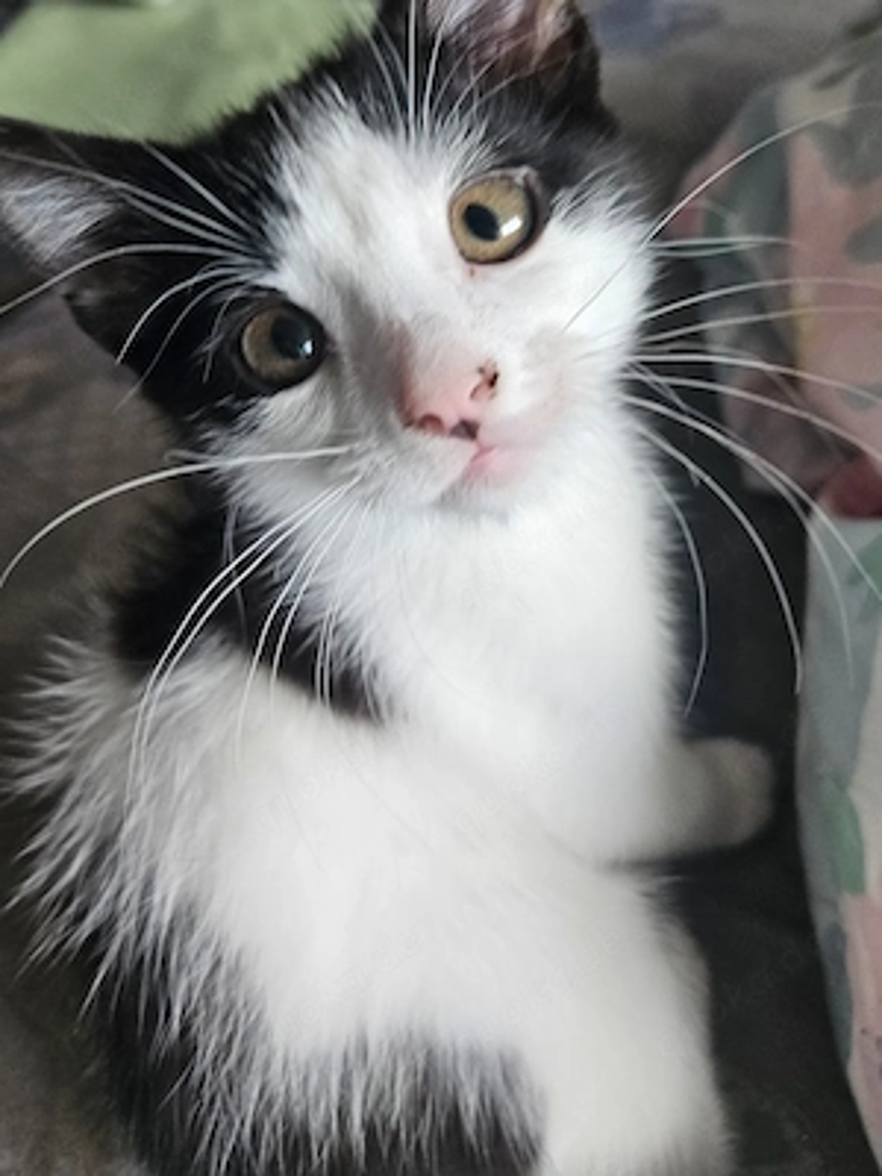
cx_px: 441
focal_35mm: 23
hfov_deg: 58.9
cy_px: 588
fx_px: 781
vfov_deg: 73.9
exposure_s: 1/101
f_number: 1.8
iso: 160
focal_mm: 5.4
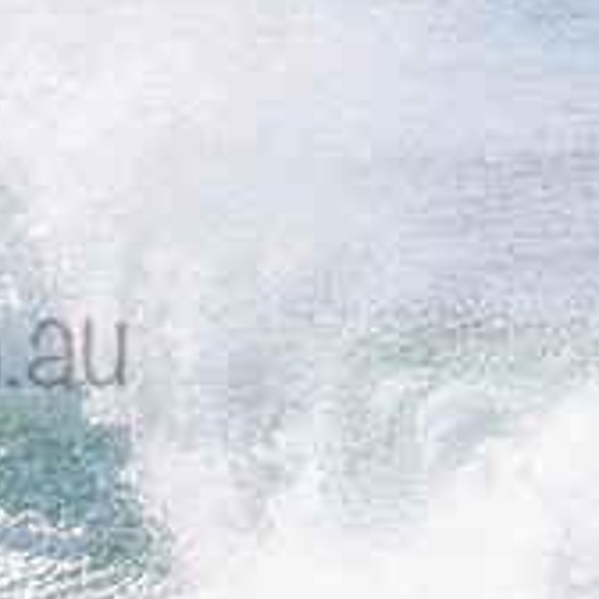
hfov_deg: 0.8
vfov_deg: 0.8
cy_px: 305
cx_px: -250
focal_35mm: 2197
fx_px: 43012
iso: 250
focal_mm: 500
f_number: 5.6
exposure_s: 1/2000
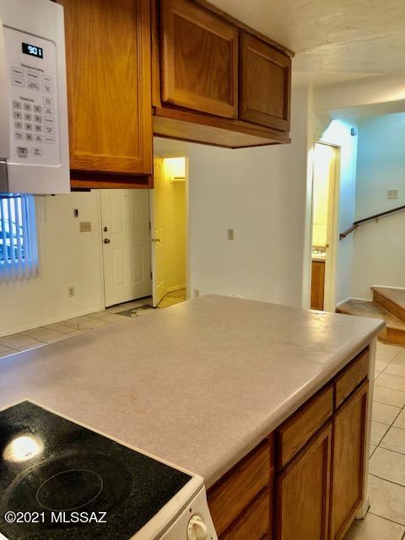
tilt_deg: -8.8
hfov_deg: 49.7
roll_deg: -0.2
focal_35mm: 28
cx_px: 202
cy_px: 270
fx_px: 437
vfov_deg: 63.4
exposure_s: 1/20
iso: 40
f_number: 1.8
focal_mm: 3.99
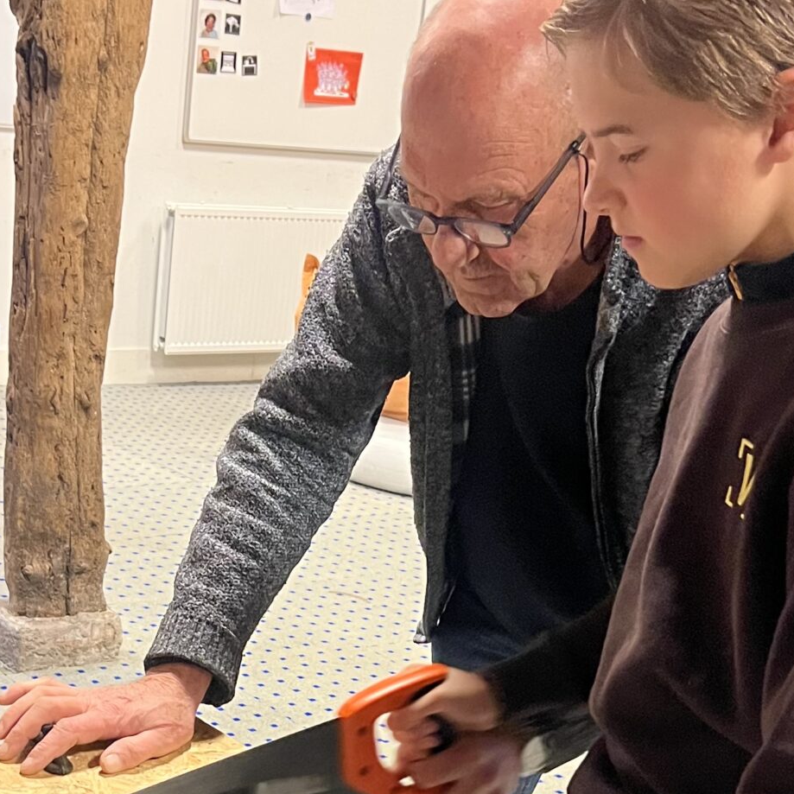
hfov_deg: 26.8
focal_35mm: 64
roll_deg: -6.3
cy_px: 787
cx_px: 309
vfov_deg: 25.6
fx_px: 1661
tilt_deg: -22.9
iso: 320
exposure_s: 1/50
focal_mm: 5.7
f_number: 1.5
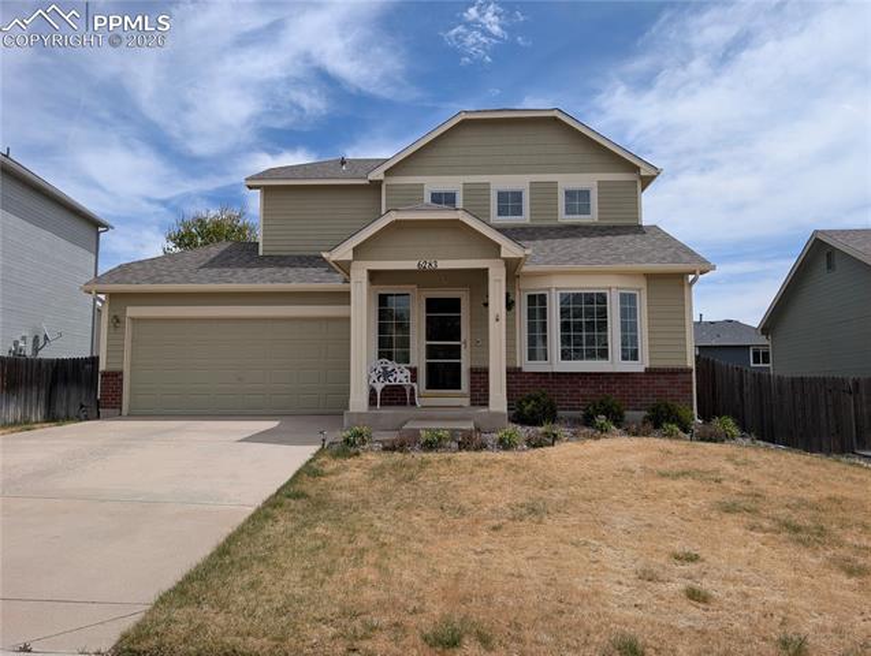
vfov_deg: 57.0
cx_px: 436
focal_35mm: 24
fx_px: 605
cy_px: 328
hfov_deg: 71.5
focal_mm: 6.9
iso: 21
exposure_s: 1/1458
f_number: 1.68
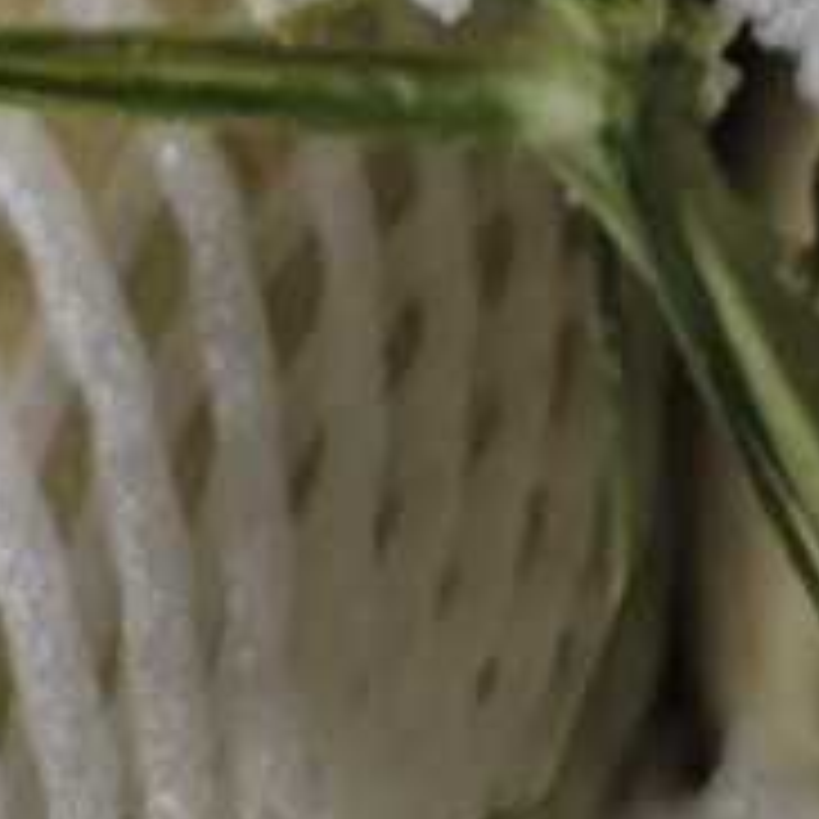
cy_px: -1010
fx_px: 3185
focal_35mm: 119
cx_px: 909
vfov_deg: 12.3
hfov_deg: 14.3
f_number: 1.88
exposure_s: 1/100
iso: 201
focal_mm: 5.56
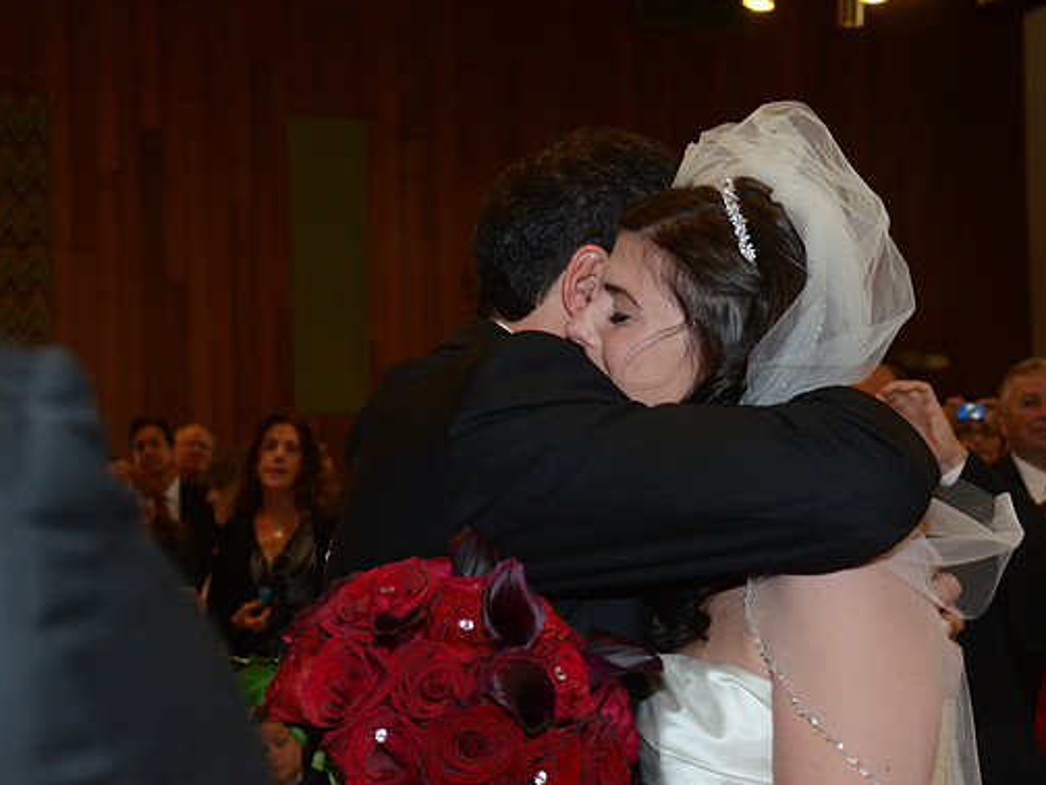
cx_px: 548
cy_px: 390
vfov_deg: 19.8
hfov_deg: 26.1
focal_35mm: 75
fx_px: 2253
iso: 1600
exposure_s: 1/80
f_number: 5.6
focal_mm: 45
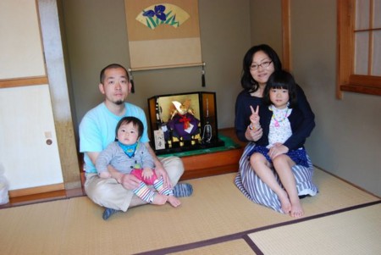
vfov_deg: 40.1
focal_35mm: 33
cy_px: 128
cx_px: 190
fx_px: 350
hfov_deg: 57.2
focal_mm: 22
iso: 800
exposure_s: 1/25
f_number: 3.8
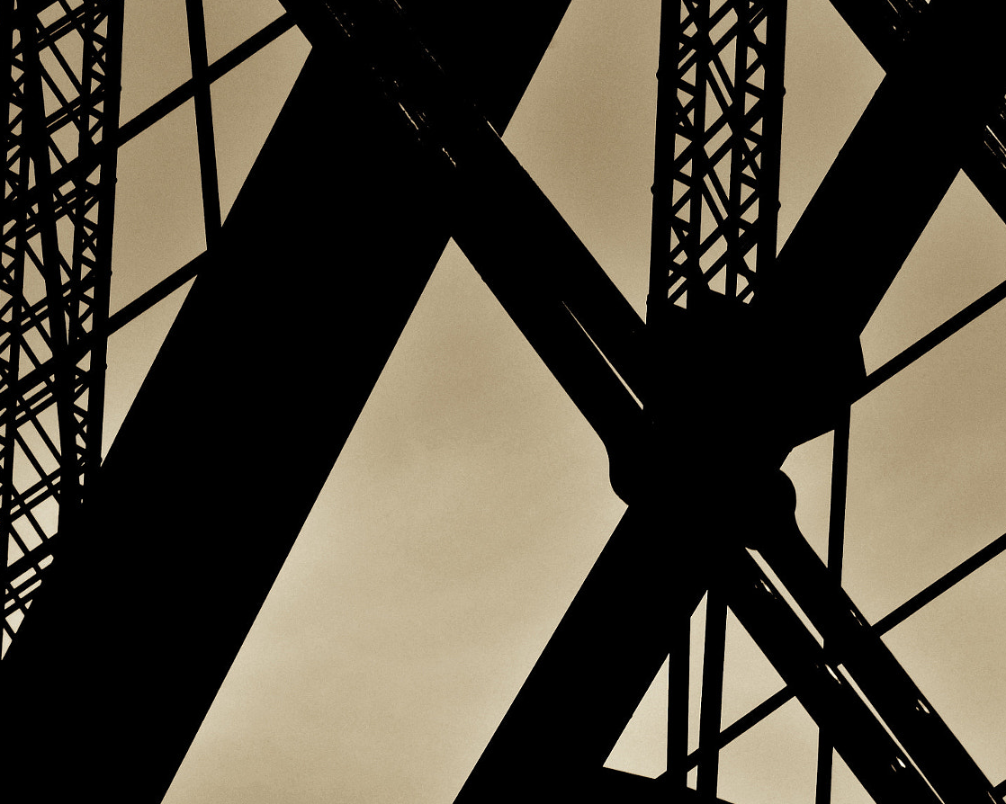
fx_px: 11997
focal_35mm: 403
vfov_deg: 3.8
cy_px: 449
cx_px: 421
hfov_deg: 4.8
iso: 400
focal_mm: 200
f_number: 14
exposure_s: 1/500
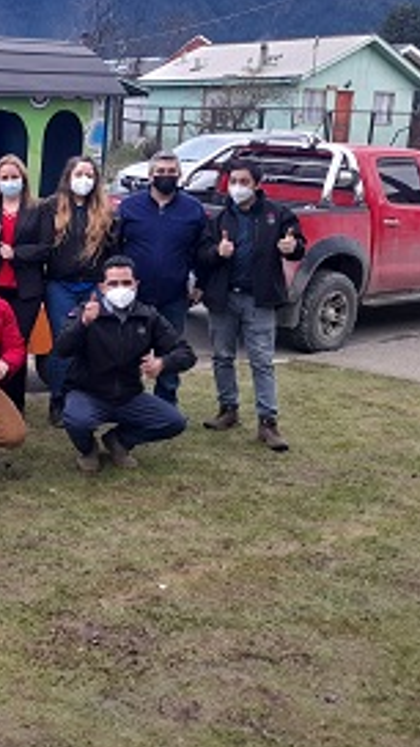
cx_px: -151
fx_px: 950
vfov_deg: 42.5
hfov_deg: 22.0
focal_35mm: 48
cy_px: 266
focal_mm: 4.6
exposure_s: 1/50
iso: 50
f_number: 2
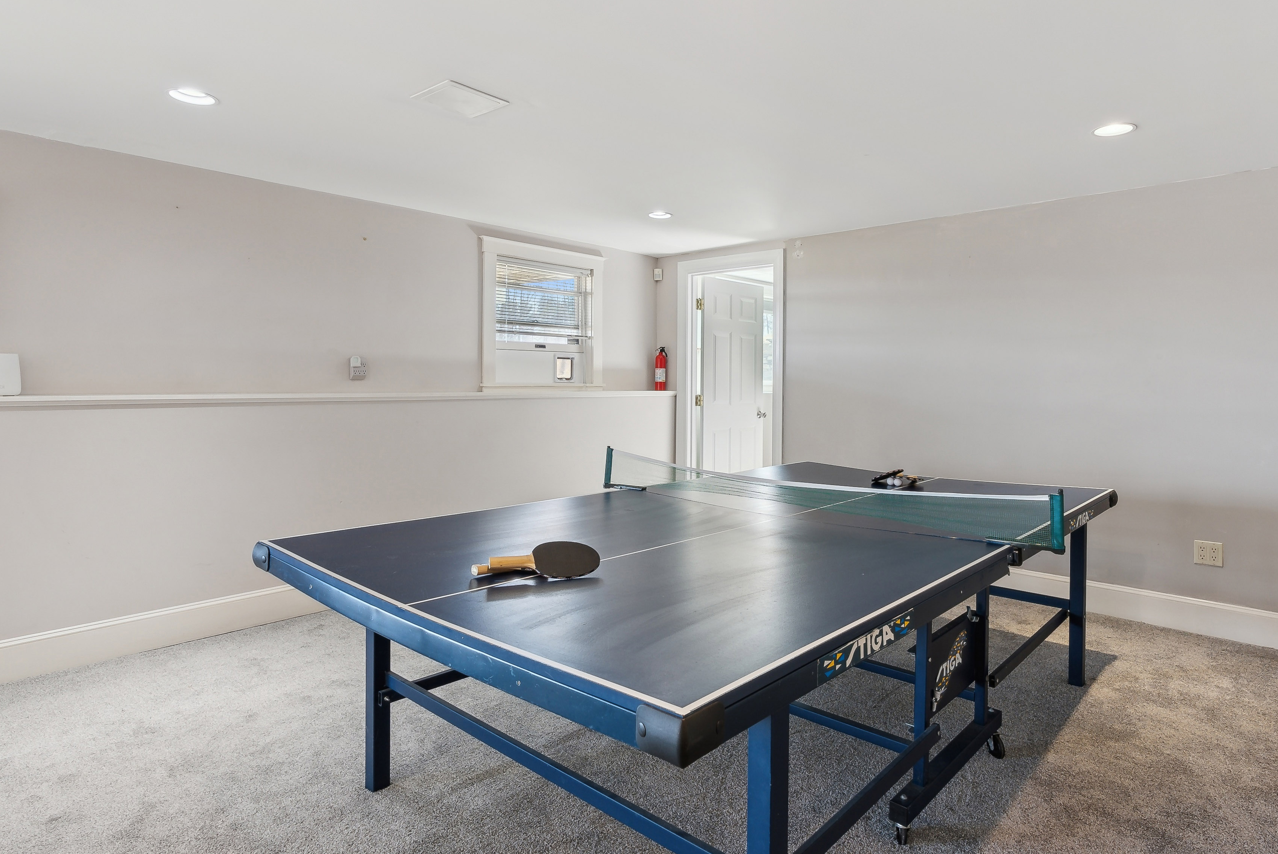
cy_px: 384
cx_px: 708
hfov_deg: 83.6
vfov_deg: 61.9
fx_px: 710
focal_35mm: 20
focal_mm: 16
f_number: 7.1
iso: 400
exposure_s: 1/30
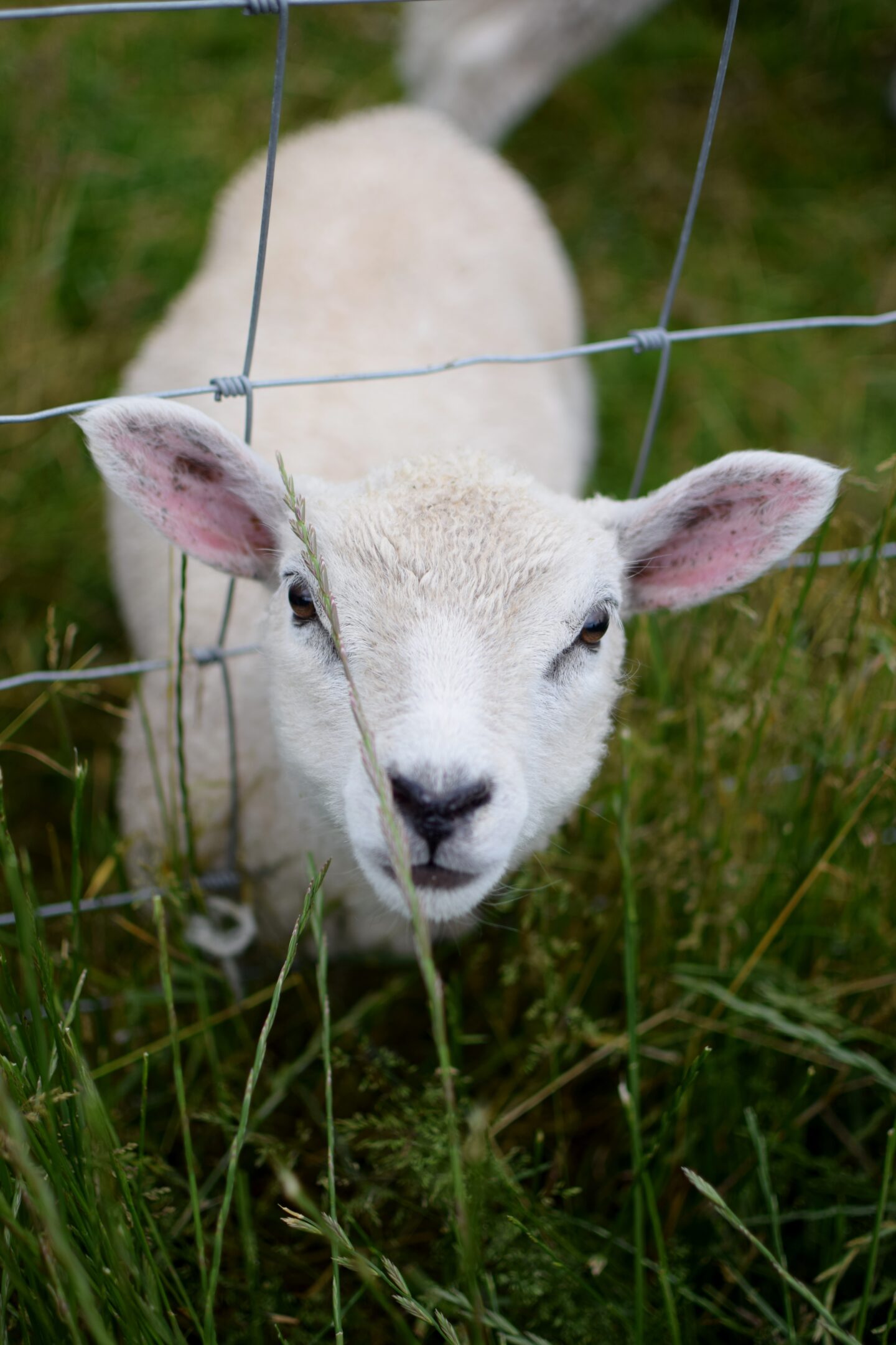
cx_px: 448
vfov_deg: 37.9
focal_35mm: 52
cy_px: 672
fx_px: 1960
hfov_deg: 25.8
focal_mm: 35
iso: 100
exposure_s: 1/1250
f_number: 1.8
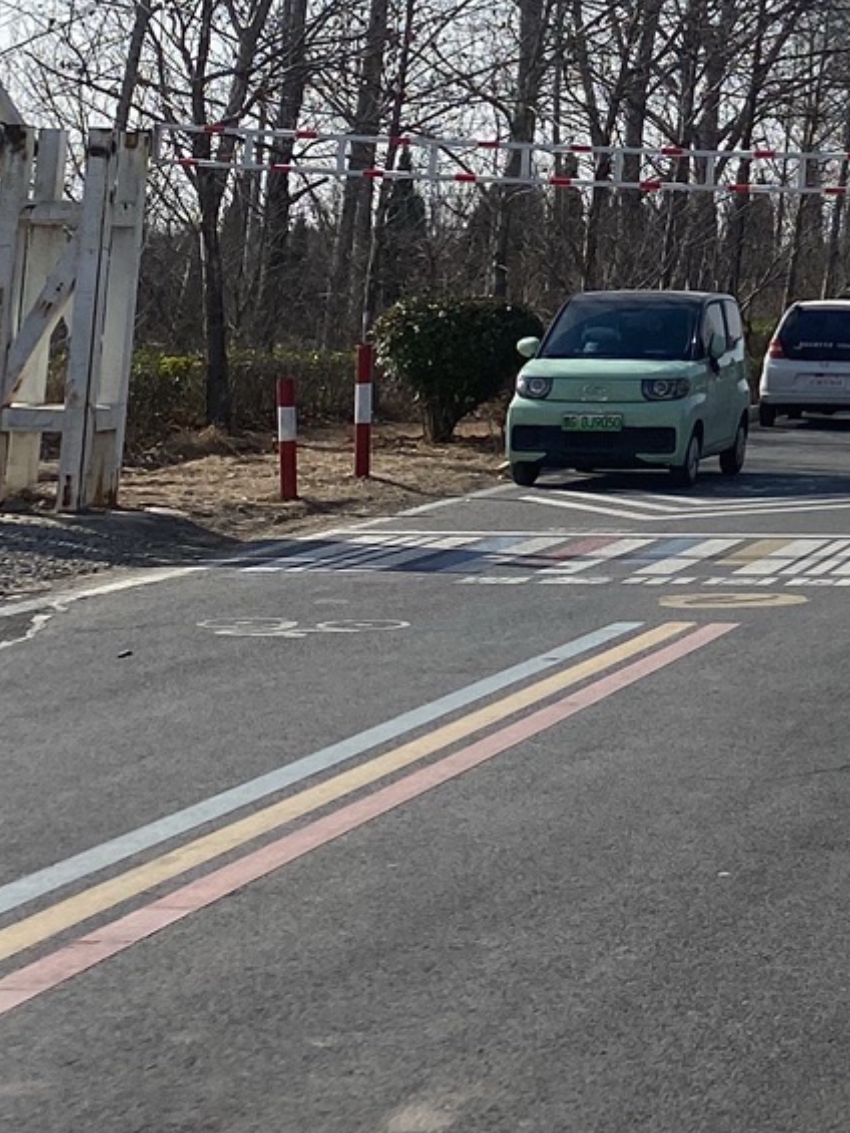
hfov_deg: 14.6
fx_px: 3011
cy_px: -98
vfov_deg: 20.4
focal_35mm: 92
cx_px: 1379
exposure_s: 1/4608
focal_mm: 4.25
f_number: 1.8
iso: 32
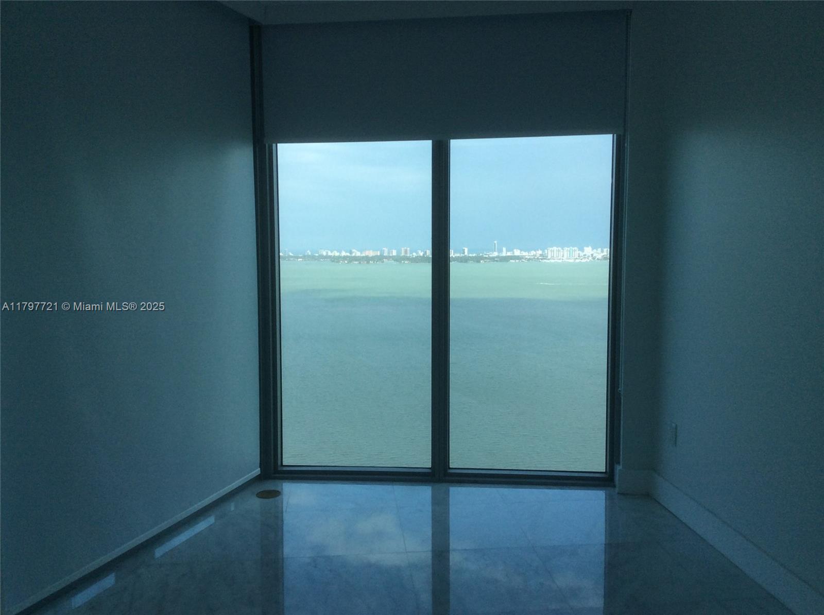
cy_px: 308
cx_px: 412
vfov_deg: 44.0
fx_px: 760
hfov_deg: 56.9
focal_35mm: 32
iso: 32
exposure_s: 1/715
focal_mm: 3.3
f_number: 2.4
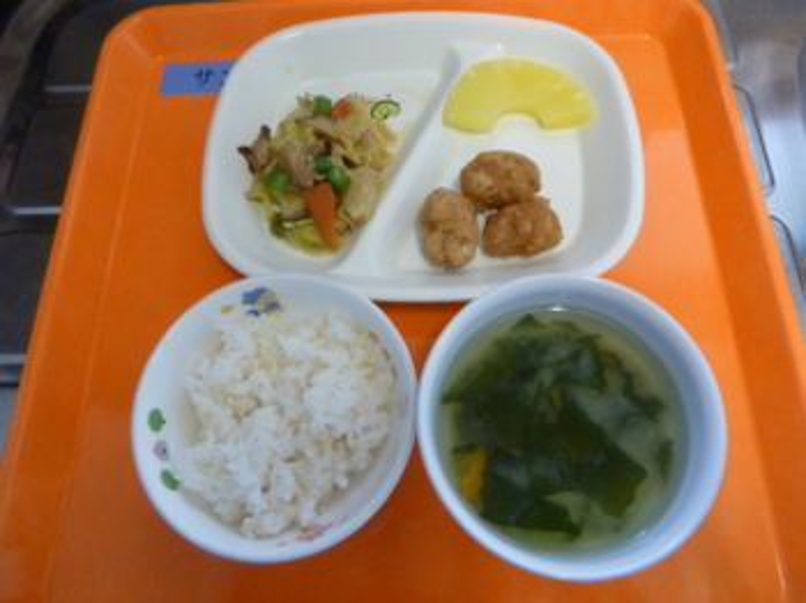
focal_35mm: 25
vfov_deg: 54.8
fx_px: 582
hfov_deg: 69.4
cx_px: 403
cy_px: 302
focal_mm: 4.5
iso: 400
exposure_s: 1/13
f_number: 3.9
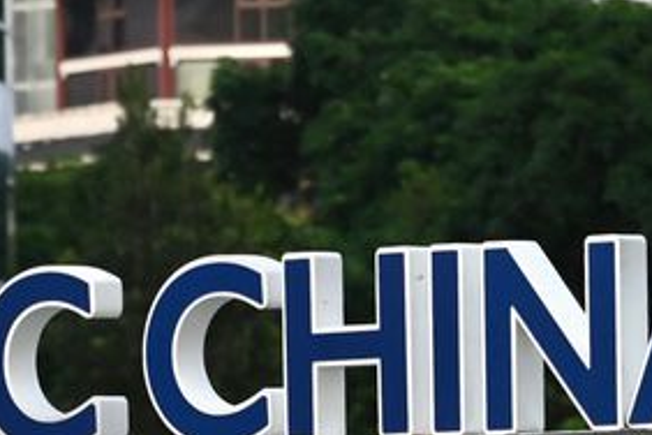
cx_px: 180
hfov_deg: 3.9
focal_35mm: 526
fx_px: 9526
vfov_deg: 2.6
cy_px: 674
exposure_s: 1/250
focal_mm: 97
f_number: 5.6
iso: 800
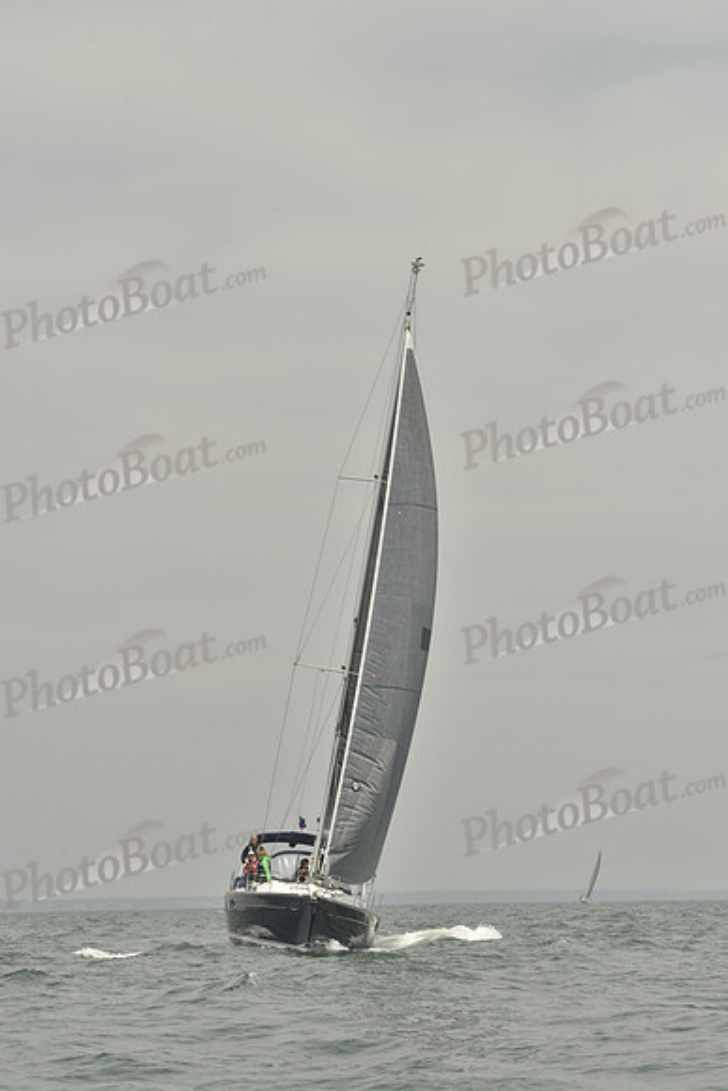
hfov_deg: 13.7
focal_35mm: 100
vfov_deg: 20.4
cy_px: 546
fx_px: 3031
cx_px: 364
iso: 560
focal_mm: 100
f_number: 14
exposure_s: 1/1250
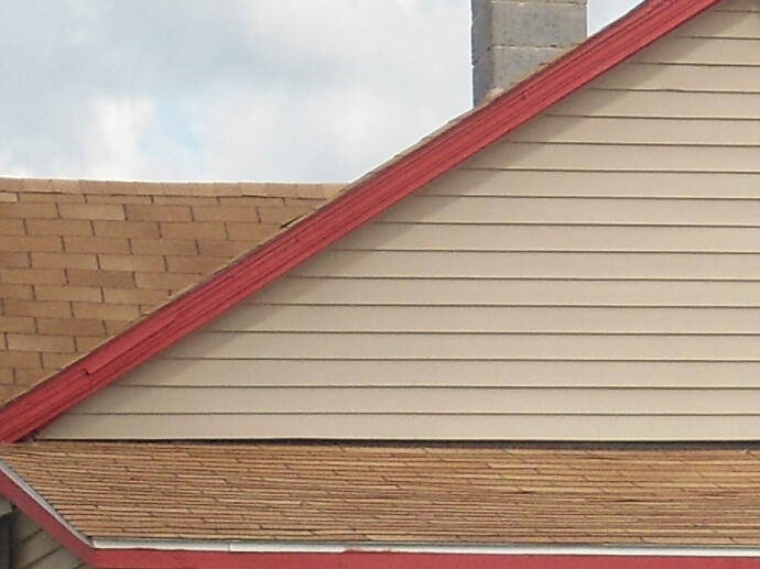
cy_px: 624
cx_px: 762
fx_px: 6014
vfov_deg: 5.4
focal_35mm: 274
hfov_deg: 7.2
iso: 80
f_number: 4.2
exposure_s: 1/400
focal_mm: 11.2
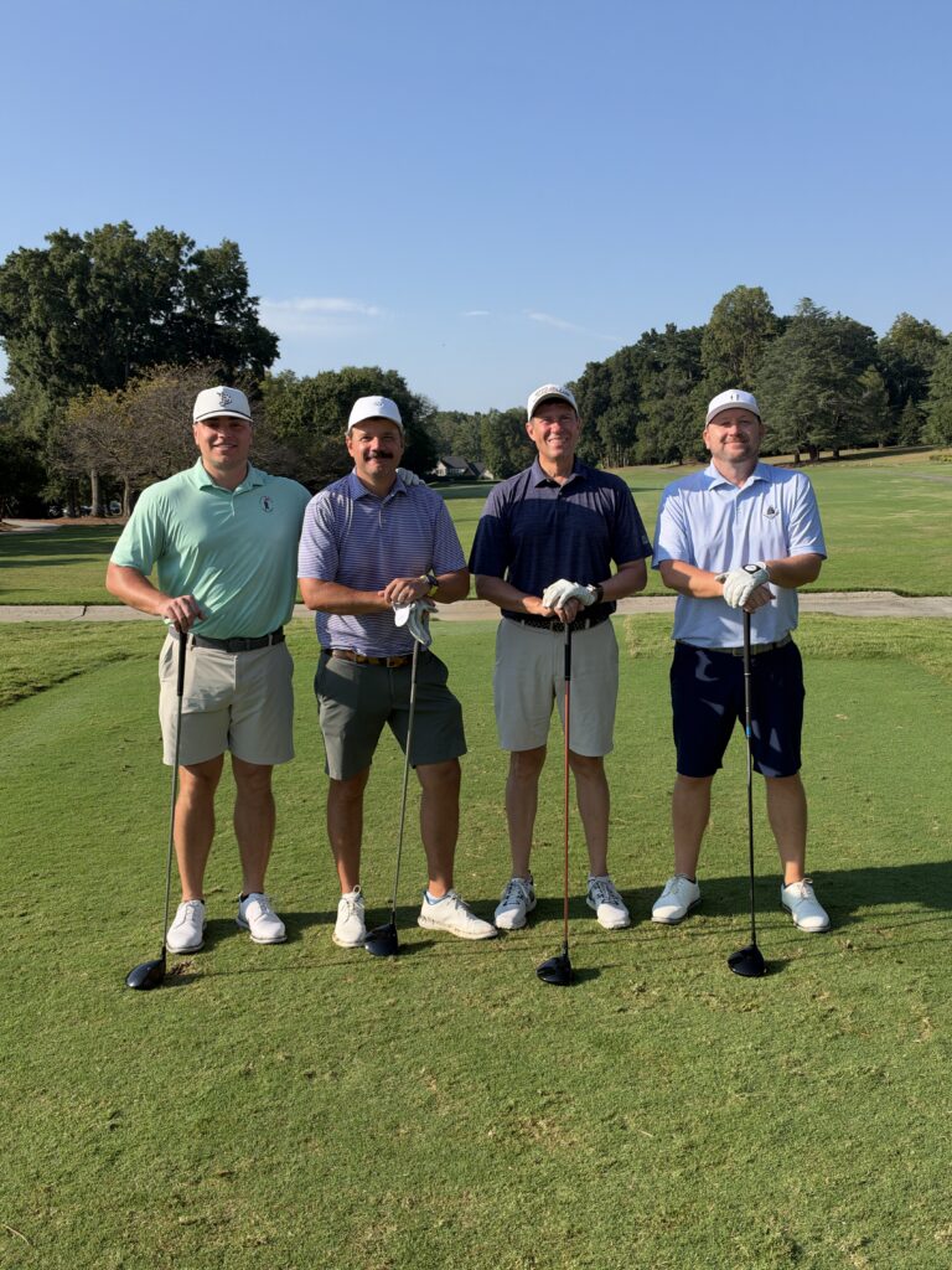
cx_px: 476
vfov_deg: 54.0
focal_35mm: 34
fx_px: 1247
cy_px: 635
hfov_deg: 41.8
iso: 64
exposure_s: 1/2762
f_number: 1.8
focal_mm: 6.93
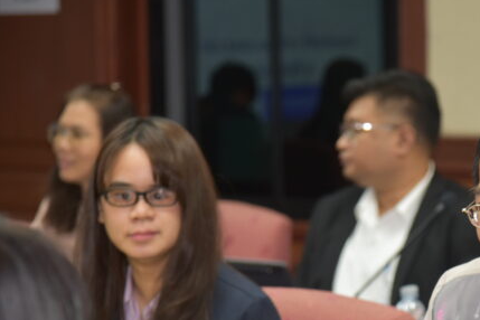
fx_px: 2506
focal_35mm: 188
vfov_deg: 7.3
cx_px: 411
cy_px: 264
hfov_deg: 10.9
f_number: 4.5
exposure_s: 1/80
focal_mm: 105
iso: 800
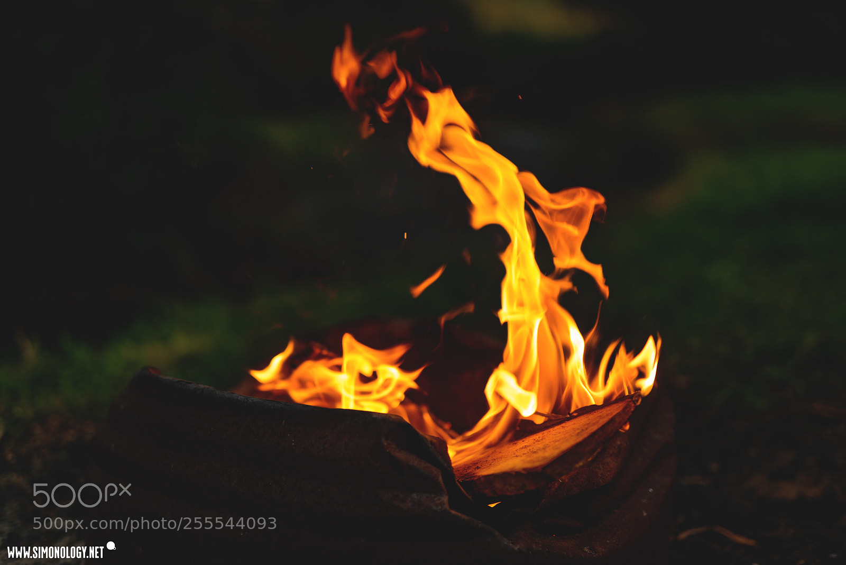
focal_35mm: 50
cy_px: 282
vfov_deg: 27.0
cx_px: 423
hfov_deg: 39.6
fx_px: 1175
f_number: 1.4
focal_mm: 50
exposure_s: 1/400
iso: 100
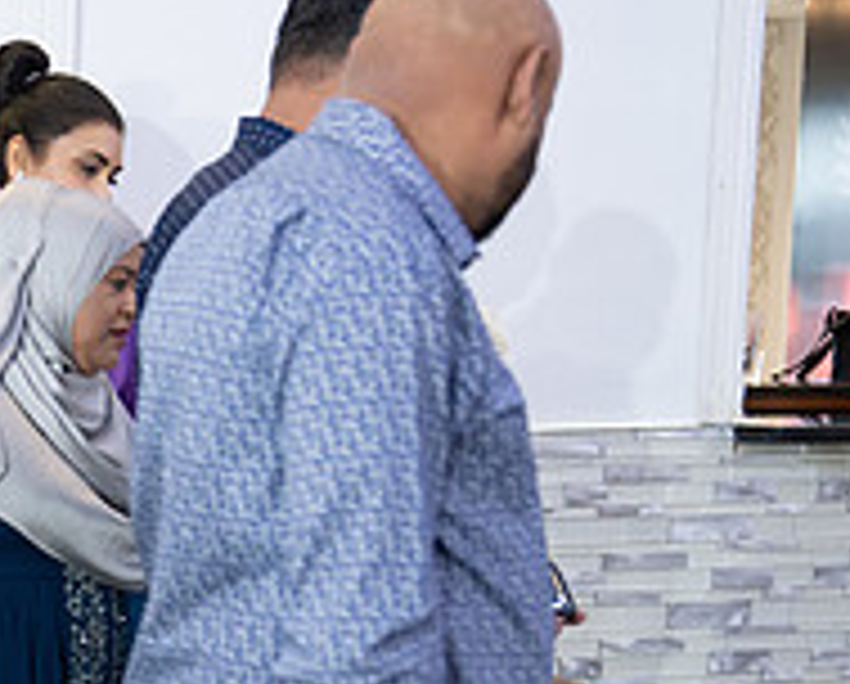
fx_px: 2899
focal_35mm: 115
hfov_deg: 15.9
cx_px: -220
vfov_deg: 13.4
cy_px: 592
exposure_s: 1/125
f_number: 2.8
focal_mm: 40
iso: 1600
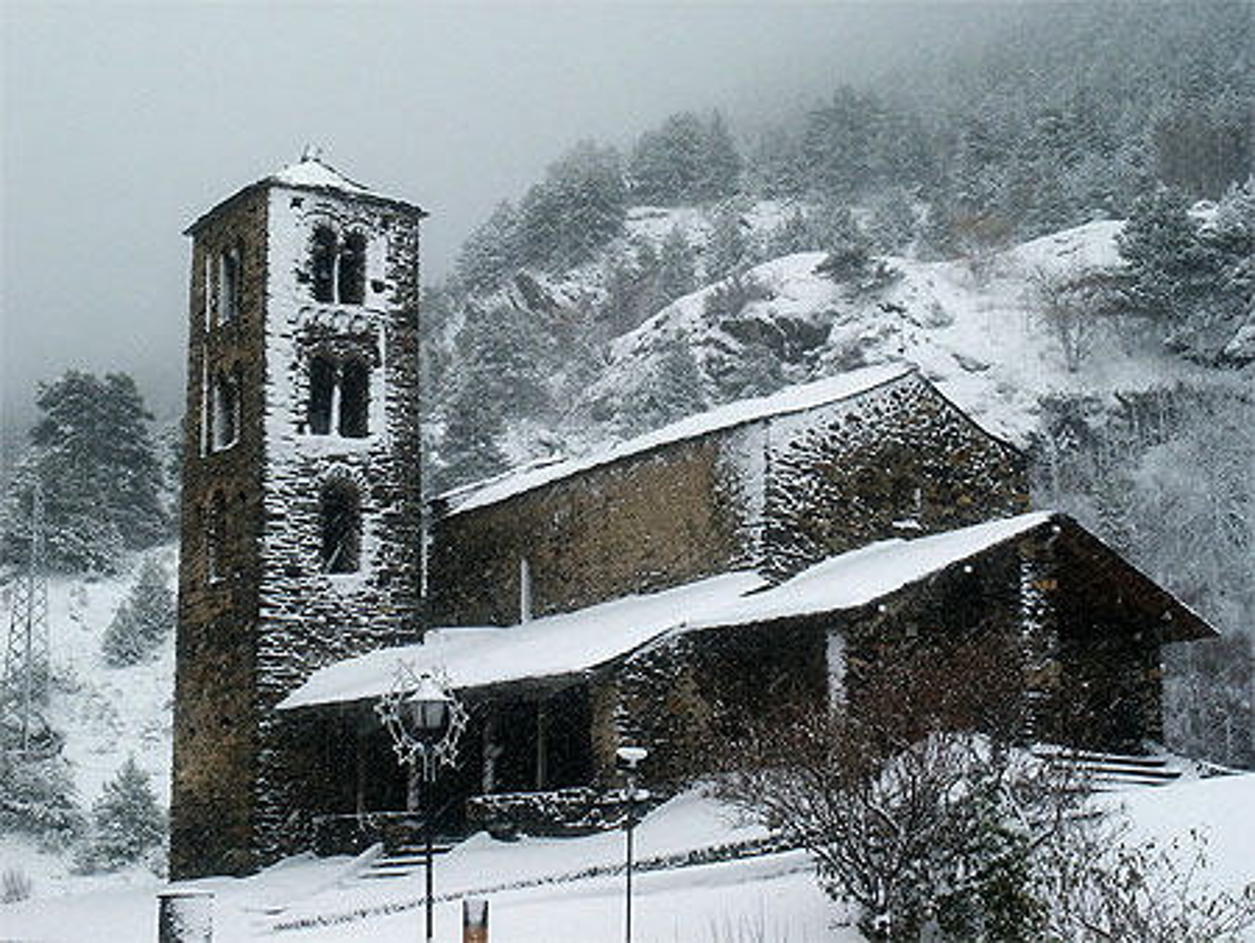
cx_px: 628
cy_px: 472
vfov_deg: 23.0
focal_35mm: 64
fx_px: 2322
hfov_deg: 30.3
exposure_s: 1/90
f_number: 8
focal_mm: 13.32
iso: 64
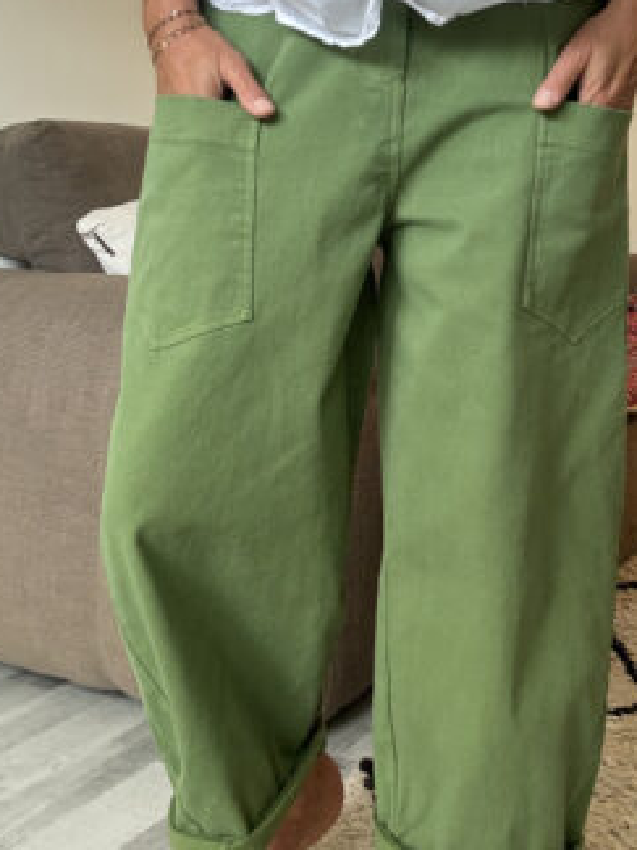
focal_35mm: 43
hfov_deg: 33.4
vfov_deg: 43.2
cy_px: 283
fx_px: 1055
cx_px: 396
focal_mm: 2.69
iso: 160
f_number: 1.9
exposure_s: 1/60
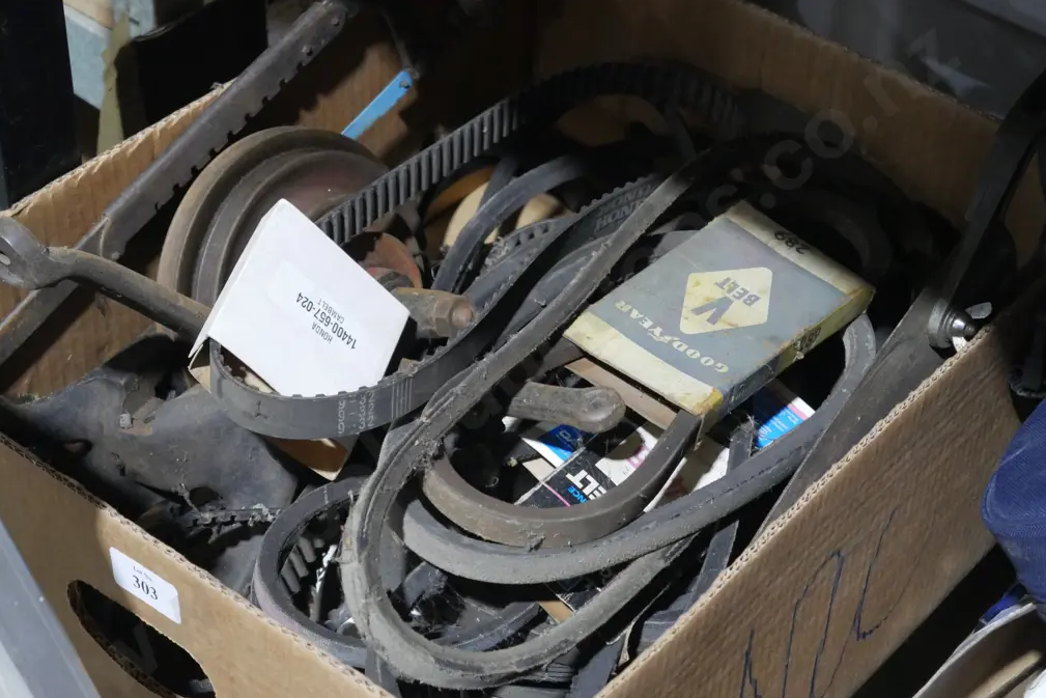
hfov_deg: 26.6
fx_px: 2208
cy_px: 364
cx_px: 522
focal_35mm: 76
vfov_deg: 18.0
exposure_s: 1/80
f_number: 5.5
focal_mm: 36
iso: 3200
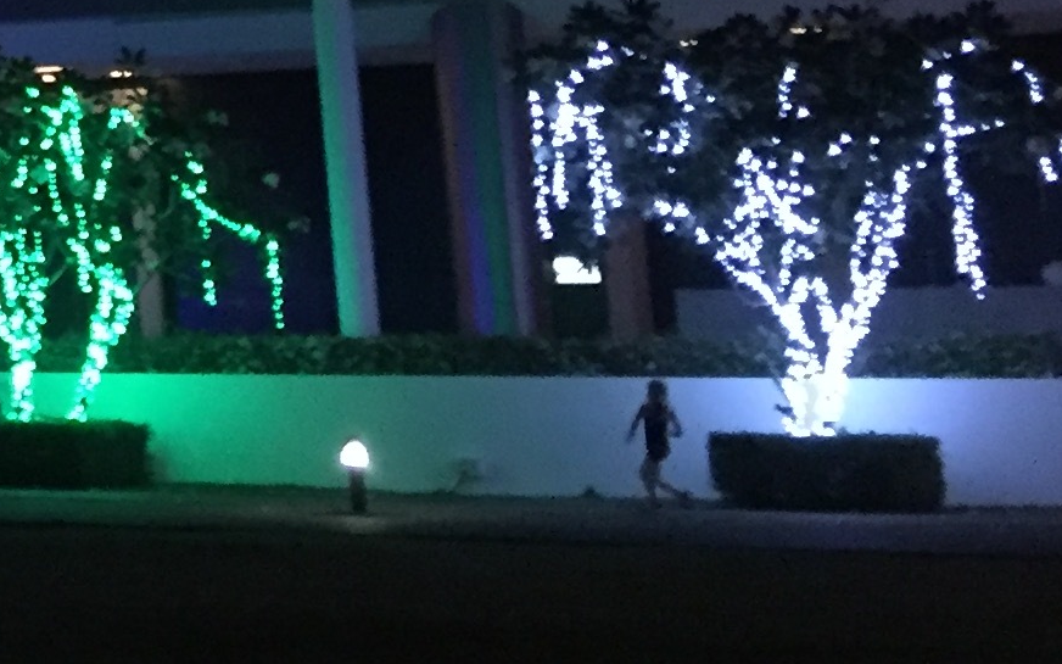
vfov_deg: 10.9
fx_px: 3328
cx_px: -783
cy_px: -378
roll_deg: +0.5
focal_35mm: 115
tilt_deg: +12.2
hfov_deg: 15.8
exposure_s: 1/17
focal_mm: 4.15
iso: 500
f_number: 2.2
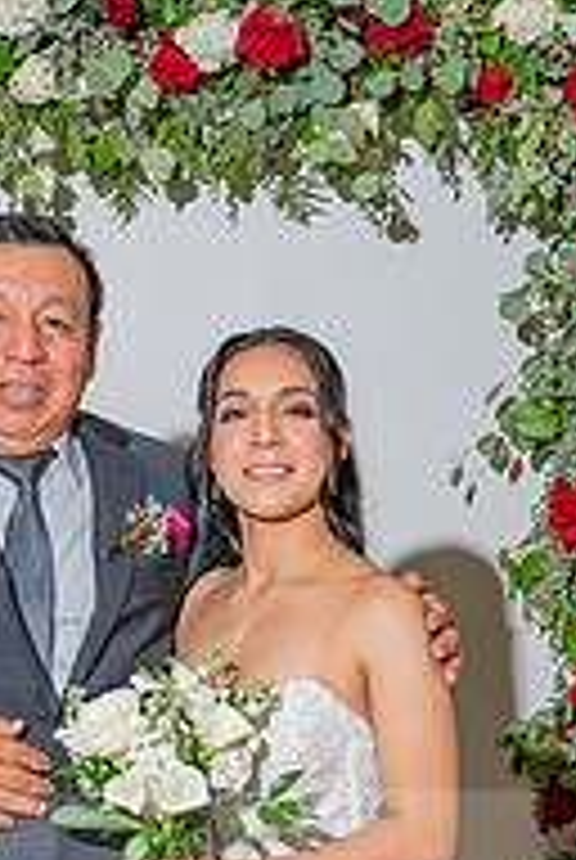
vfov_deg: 15.8
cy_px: 896
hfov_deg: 10.8
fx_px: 3037
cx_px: 232
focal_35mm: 127
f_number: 5.6
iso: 800
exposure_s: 1/200
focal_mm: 36
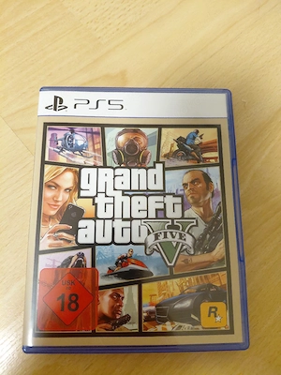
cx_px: 140
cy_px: 188
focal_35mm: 25
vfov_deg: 69.4
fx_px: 271
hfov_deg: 54.9
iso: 500
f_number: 1.8
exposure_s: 1/25.1
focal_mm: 4.69
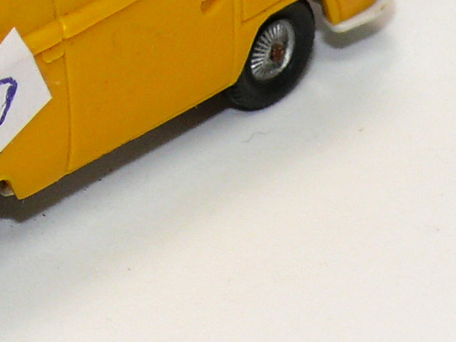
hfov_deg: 5.5
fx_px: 4769
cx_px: 13
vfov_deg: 4.1
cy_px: -26
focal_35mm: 362
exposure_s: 1/30
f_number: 4
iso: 100
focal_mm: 14.8
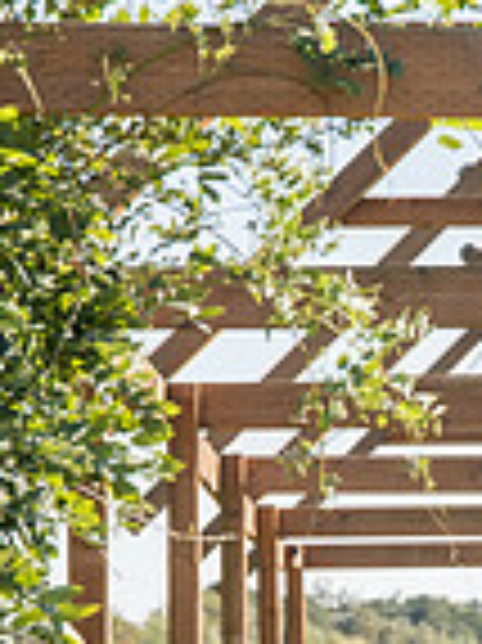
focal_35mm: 188
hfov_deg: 7.8
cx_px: 577
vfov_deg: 10.4
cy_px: 685
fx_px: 3496
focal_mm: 62
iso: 100
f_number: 4.5
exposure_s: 1/400
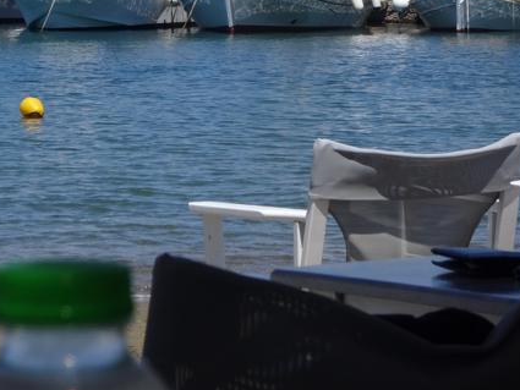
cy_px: 44
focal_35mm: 160
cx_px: 176
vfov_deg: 9.2
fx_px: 2404
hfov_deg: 12.3
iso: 80
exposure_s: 1/640
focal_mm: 14.54
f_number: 5
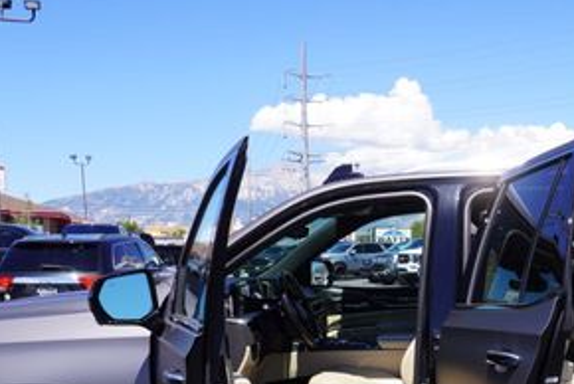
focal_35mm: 53
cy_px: 418
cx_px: 439
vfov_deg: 24.0
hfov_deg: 36.5
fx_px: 846
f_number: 7.1
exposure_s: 1/200
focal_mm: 16
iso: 100
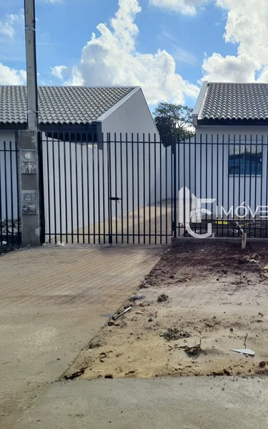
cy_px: 212
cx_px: 232
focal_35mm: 35
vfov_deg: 55.3
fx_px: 409
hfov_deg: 34.6
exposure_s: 1/1852
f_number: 1.8
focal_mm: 5.23
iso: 50
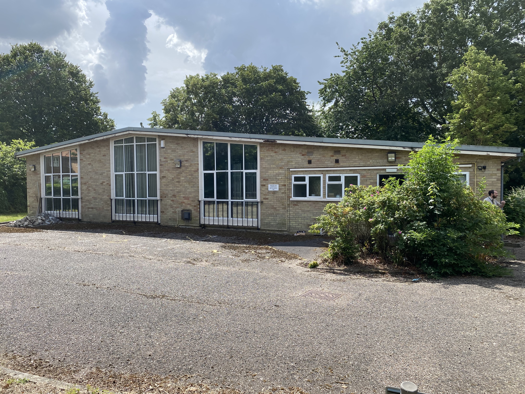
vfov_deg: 53.1
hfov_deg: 67.3
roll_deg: +0.9
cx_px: 262
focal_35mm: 26
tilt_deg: -2.4
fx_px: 394
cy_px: 197
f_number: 1.8
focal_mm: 4.25
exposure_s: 1/1961
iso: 32
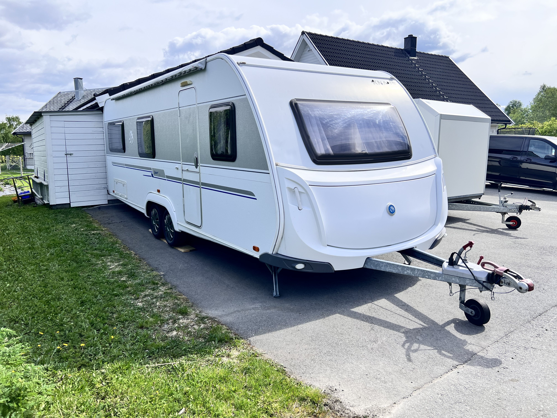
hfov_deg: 67.3
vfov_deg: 53.1
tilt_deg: -7.7
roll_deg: +1.0
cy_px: 209
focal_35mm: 26
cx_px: 278
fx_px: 418
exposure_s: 1/2915
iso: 50
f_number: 1.5
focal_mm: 5.7
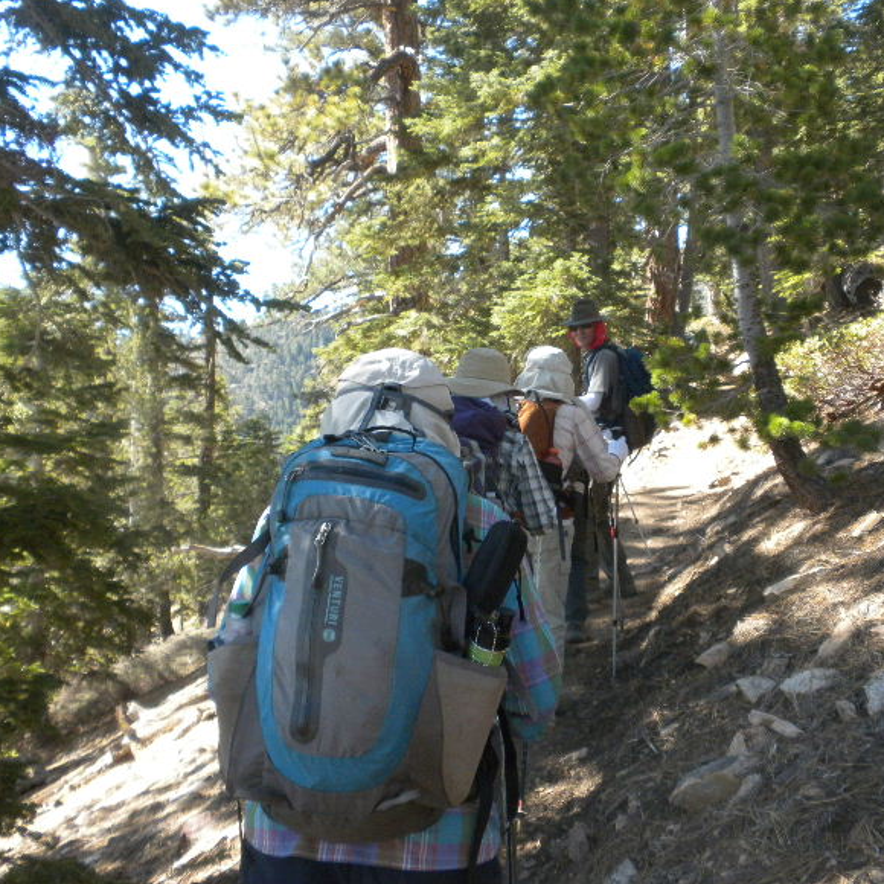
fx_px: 1271
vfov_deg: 38.3
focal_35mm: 44
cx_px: 515
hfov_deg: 38.2
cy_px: 441
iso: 361
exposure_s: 1/425
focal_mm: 6.6
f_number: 3.5
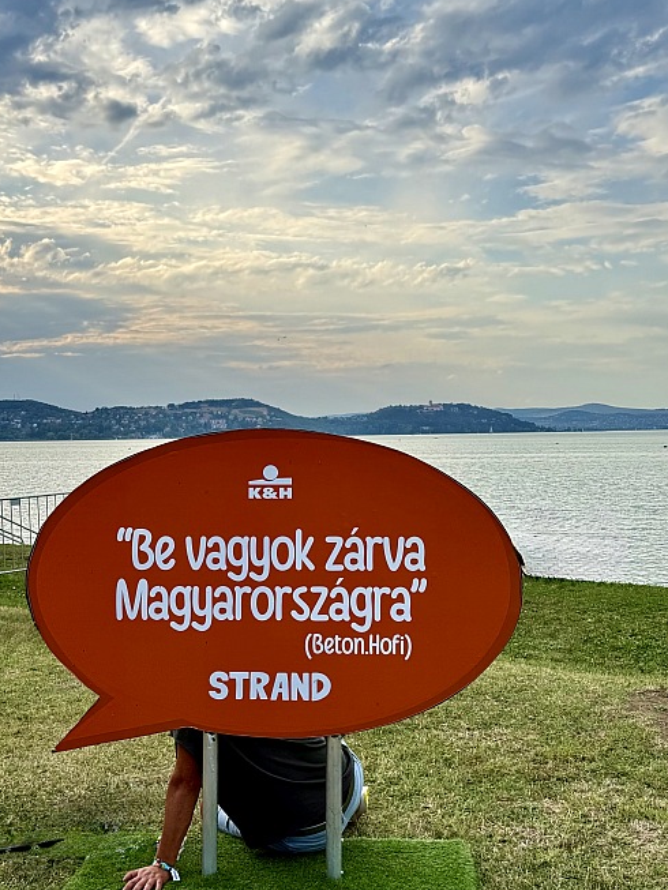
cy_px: 450
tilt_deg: -0.5
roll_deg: +0.6
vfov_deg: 38.9
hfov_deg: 29.7
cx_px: 331
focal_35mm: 49
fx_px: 1260
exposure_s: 1/828
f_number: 1.78
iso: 100
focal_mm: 6.76
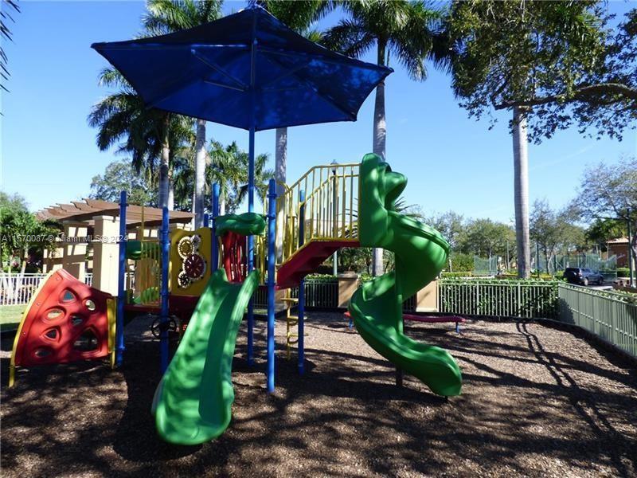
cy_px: 239
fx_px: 368
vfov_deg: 66.0
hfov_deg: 81.7
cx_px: 318
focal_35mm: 20
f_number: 2.8
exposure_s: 1/800
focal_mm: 3.58
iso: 100
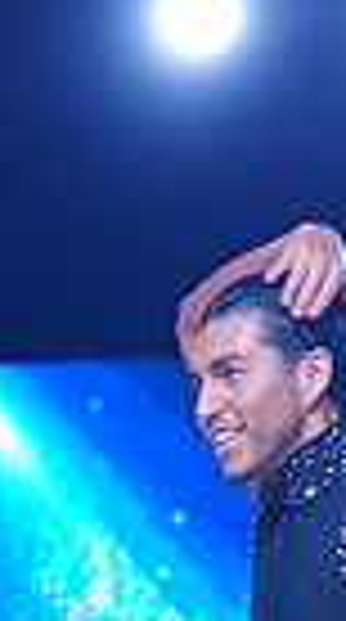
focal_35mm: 309
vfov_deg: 6.8
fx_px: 5071
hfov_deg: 3.9
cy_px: 1107
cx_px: -249
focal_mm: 70
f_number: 2.8
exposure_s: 1/1000
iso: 1250
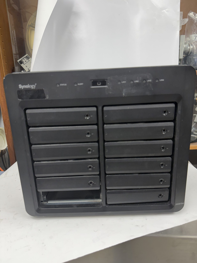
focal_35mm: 24
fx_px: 182
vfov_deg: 71.6
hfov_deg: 56.8
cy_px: 132
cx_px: 98
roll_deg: +2.8
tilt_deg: -12.6
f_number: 1.78
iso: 160
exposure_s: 1/120
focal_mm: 6.76
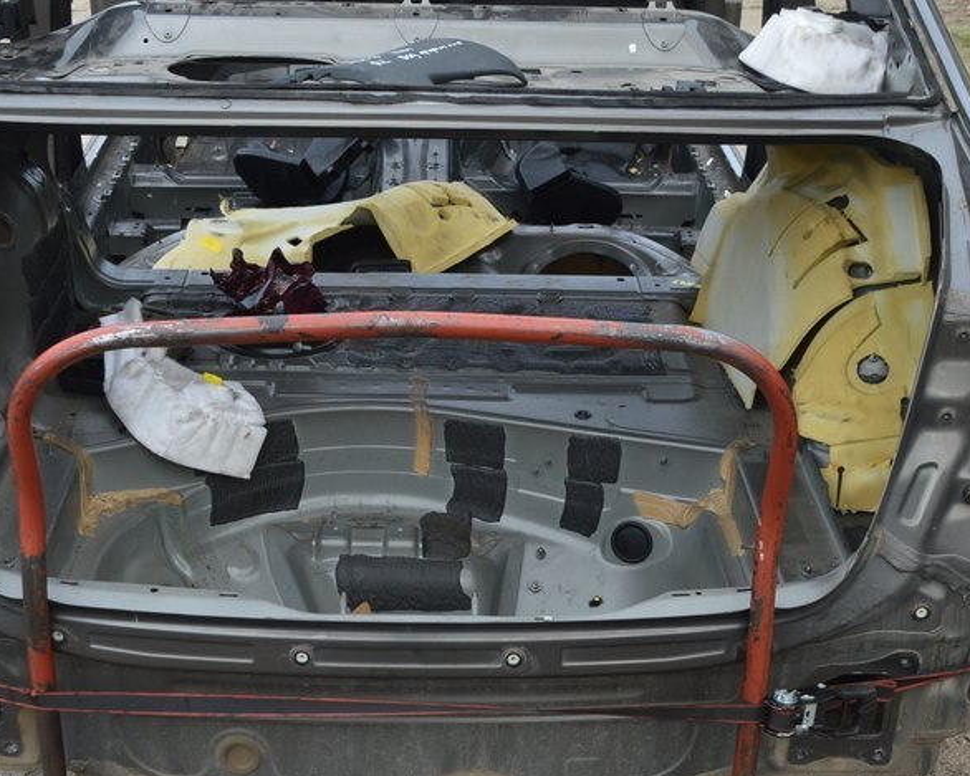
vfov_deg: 25.7
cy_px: 524
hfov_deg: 31.9
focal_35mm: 59
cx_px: 417
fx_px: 1694
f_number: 9
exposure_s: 1/160
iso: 400
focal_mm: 24
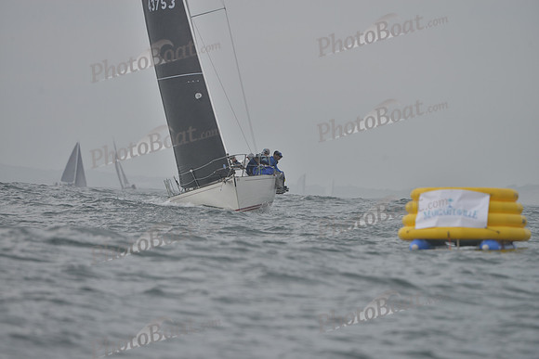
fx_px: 4493
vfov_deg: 4.6
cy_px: 180
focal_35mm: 300
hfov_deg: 6.9
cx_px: 270
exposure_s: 1/800
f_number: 6.3
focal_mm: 300
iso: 280
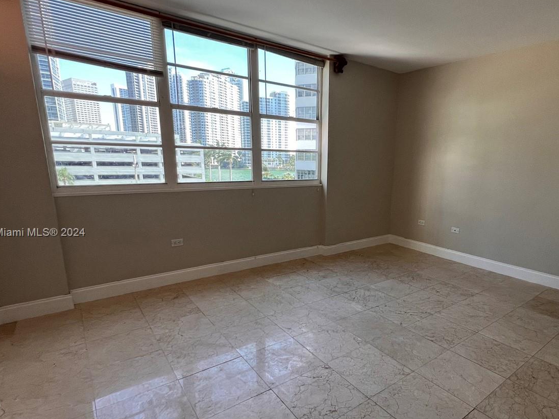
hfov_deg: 83.8
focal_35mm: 19
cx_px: 330
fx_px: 307
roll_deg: -1.0
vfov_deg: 68.5
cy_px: 233
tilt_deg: -13.4
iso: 100
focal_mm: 1.57
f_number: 1.8
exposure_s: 1/120
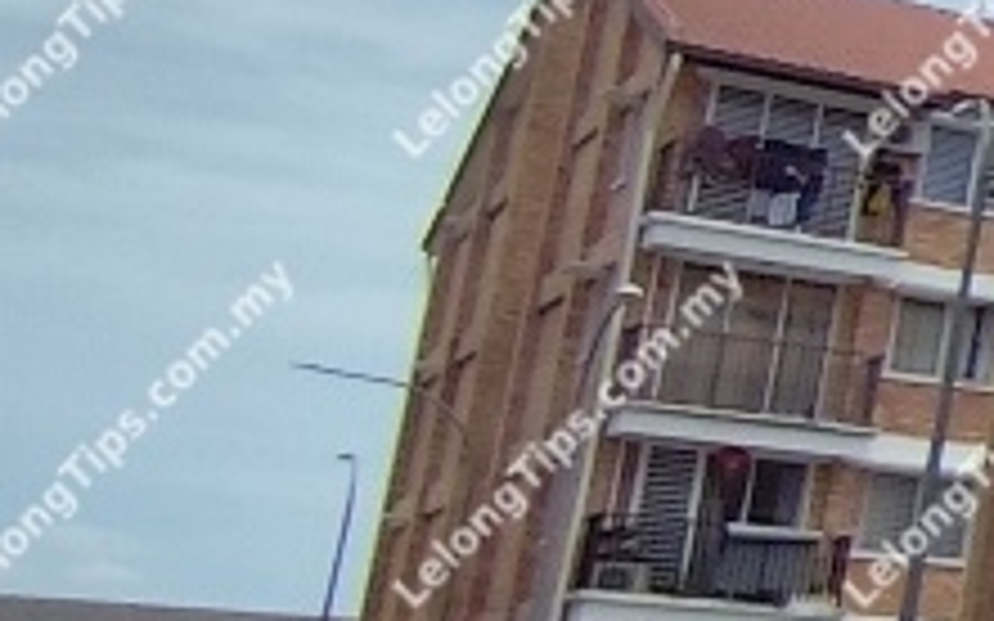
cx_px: 2651
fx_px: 2546
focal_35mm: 94
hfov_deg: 13.1
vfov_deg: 13.7
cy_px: 29
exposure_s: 1/3020
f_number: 2.2
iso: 50
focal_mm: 1.65
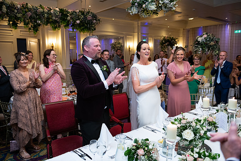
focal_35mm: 29
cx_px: 120
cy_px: 80
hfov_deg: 63.6
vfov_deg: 45.0
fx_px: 194
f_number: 3.5
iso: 800
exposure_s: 1/160
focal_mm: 29
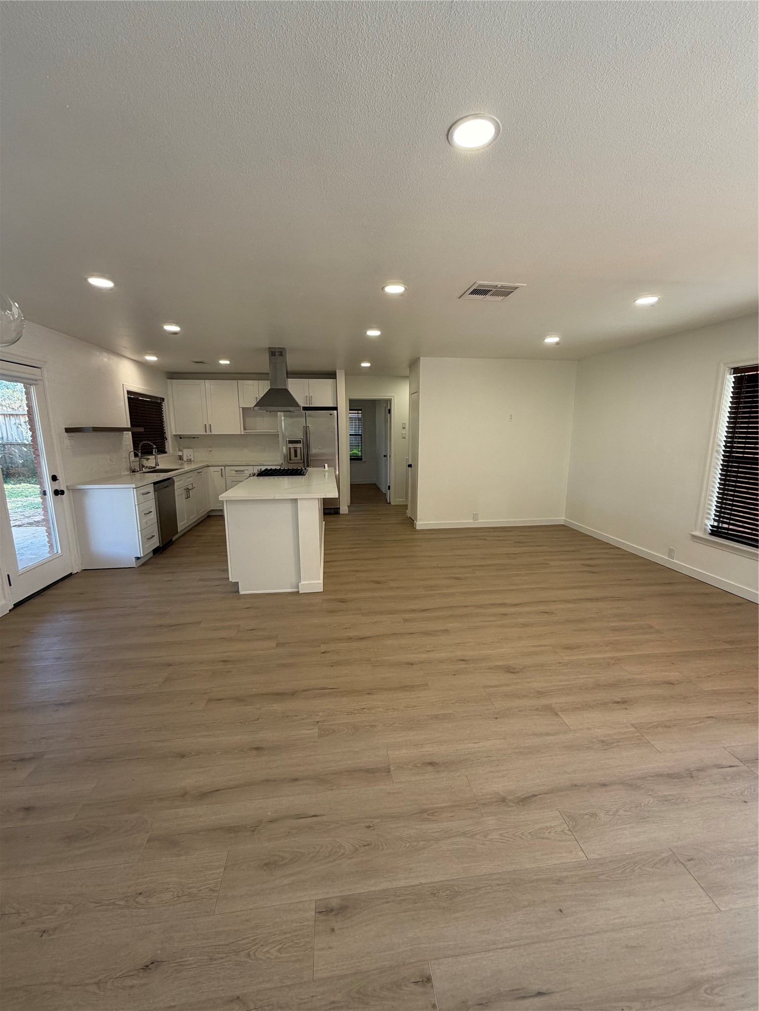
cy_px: 506
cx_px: 380
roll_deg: +0.1
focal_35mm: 14
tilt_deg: -9.0
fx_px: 409
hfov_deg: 85.7
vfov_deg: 102.1
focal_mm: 2.22
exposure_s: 1/121
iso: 100
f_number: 2.2
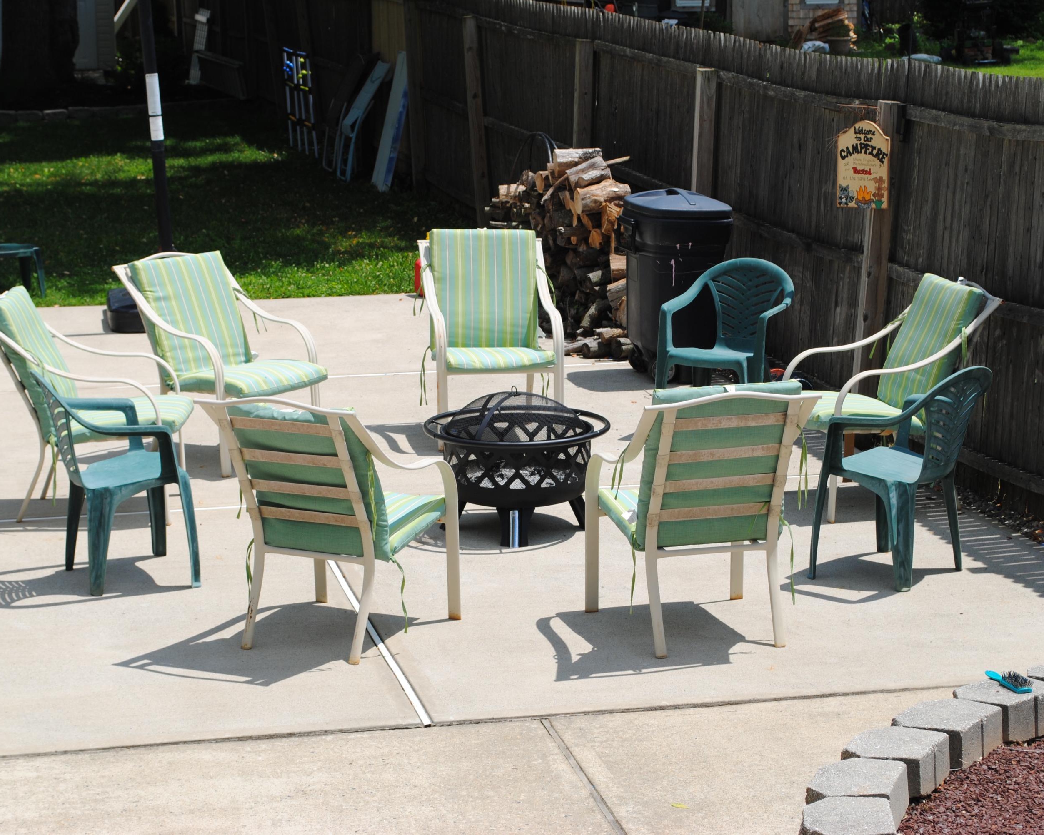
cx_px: 502
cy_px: 417
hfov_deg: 23.6
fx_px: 2503
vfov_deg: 18.9
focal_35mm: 81
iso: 100
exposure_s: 1/320
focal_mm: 48
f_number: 9
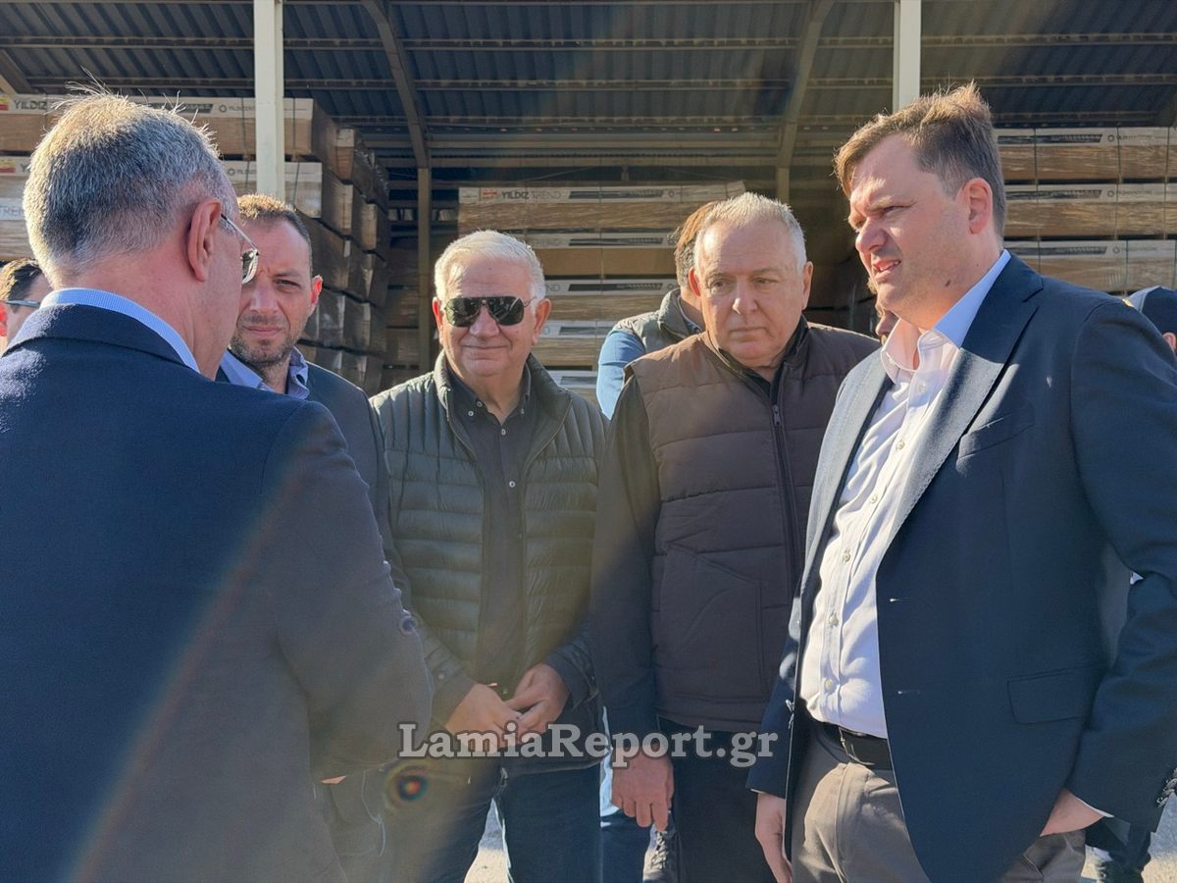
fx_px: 1632
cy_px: 442
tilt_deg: -1.0
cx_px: 588
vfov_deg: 30.3
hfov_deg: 39.7
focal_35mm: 48
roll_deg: -0.1
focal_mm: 6.76
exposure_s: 1/1608
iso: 100
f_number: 1.78
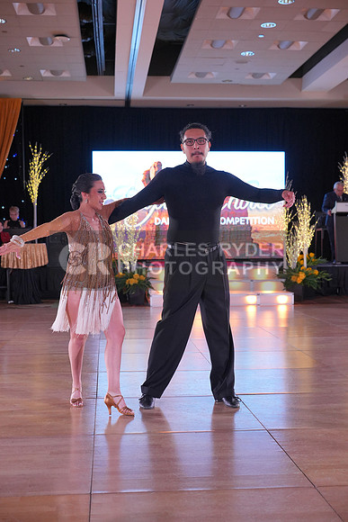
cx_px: 174
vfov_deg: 39.6
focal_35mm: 50
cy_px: 261
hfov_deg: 27.0
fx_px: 725
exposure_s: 1/400
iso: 2000
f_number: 4
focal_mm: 50
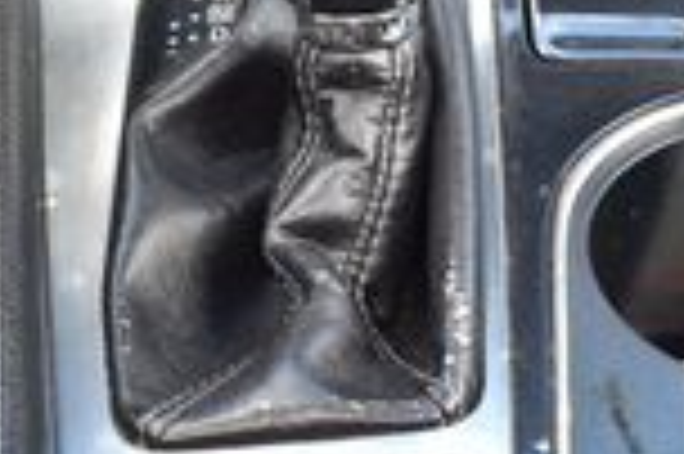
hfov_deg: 13.4
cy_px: 135
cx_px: 634
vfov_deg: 9.0
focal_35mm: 152
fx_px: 2885
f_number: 7.1
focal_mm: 24
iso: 400
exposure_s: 1/25
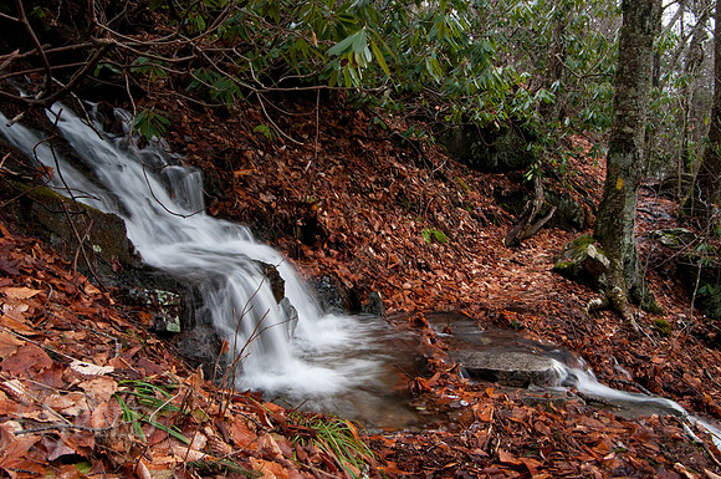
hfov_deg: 73.8
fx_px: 480
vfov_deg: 53.0
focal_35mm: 24
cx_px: 360
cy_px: 240
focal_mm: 16
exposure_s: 1/4
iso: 200
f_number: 10
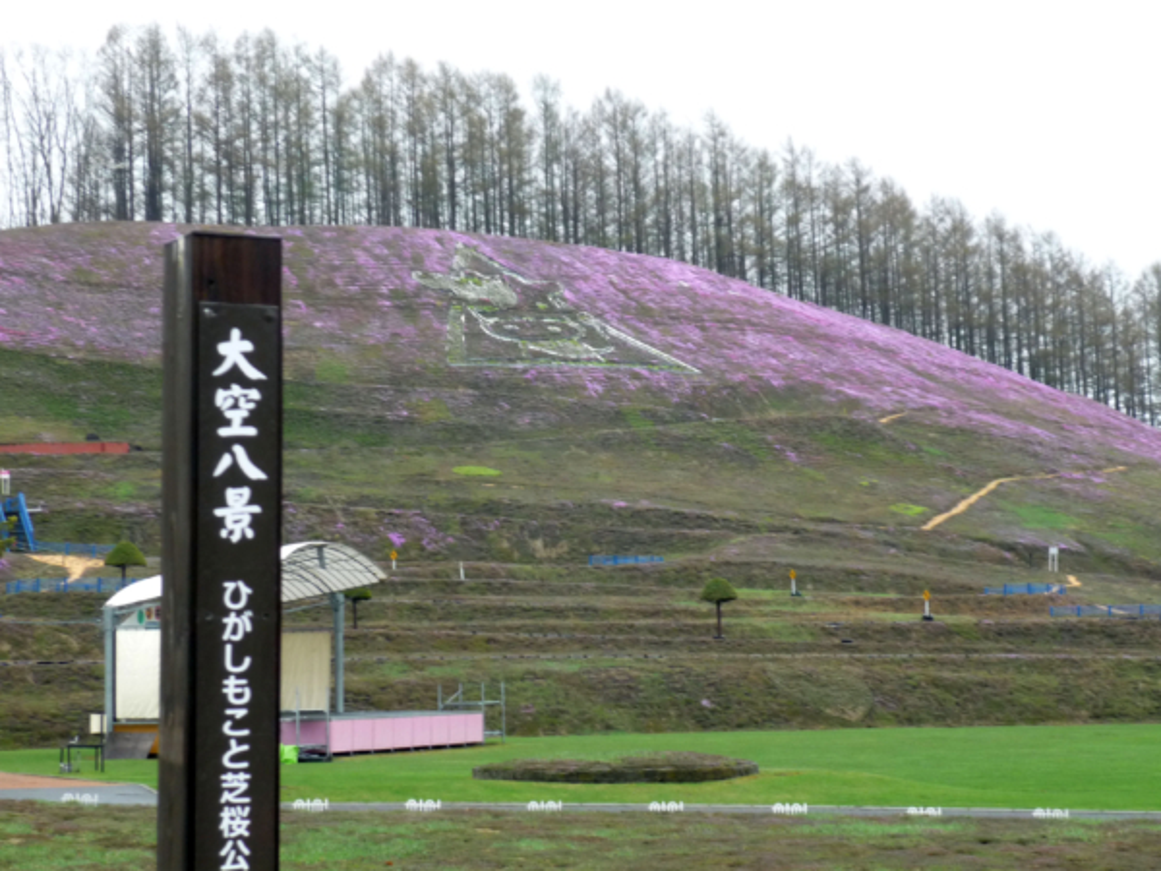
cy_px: 436
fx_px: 2515
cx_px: 580
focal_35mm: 75
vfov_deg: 19.6
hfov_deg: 26.0
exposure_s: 1/80
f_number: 4.1
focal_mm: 12.3
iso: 160
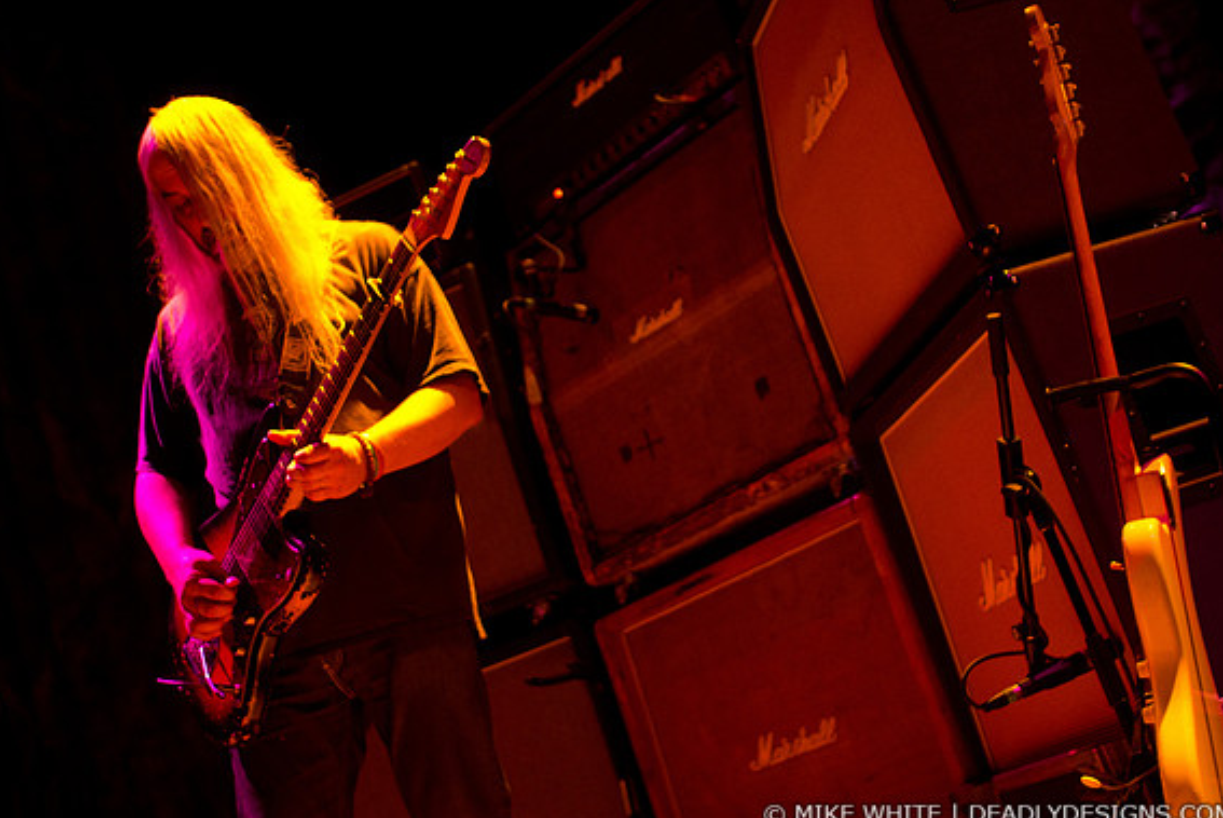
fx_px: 1564
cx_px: 619
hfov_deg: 42.7
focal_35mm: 46
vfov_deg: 29.3
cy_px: 415
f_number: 2.2
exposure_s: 1/500
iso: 1000
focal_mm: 30
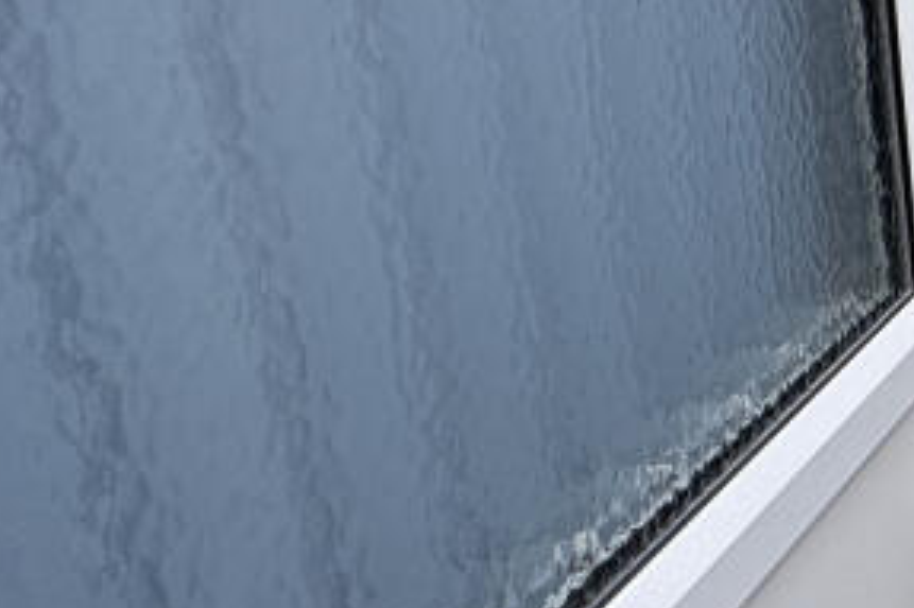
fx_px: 1319
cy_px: -13
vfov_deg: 24.7
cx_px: 1554
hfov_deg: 23.8
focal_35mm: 52
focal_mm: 2.22
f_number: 2.2
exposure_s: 1/160
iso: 40
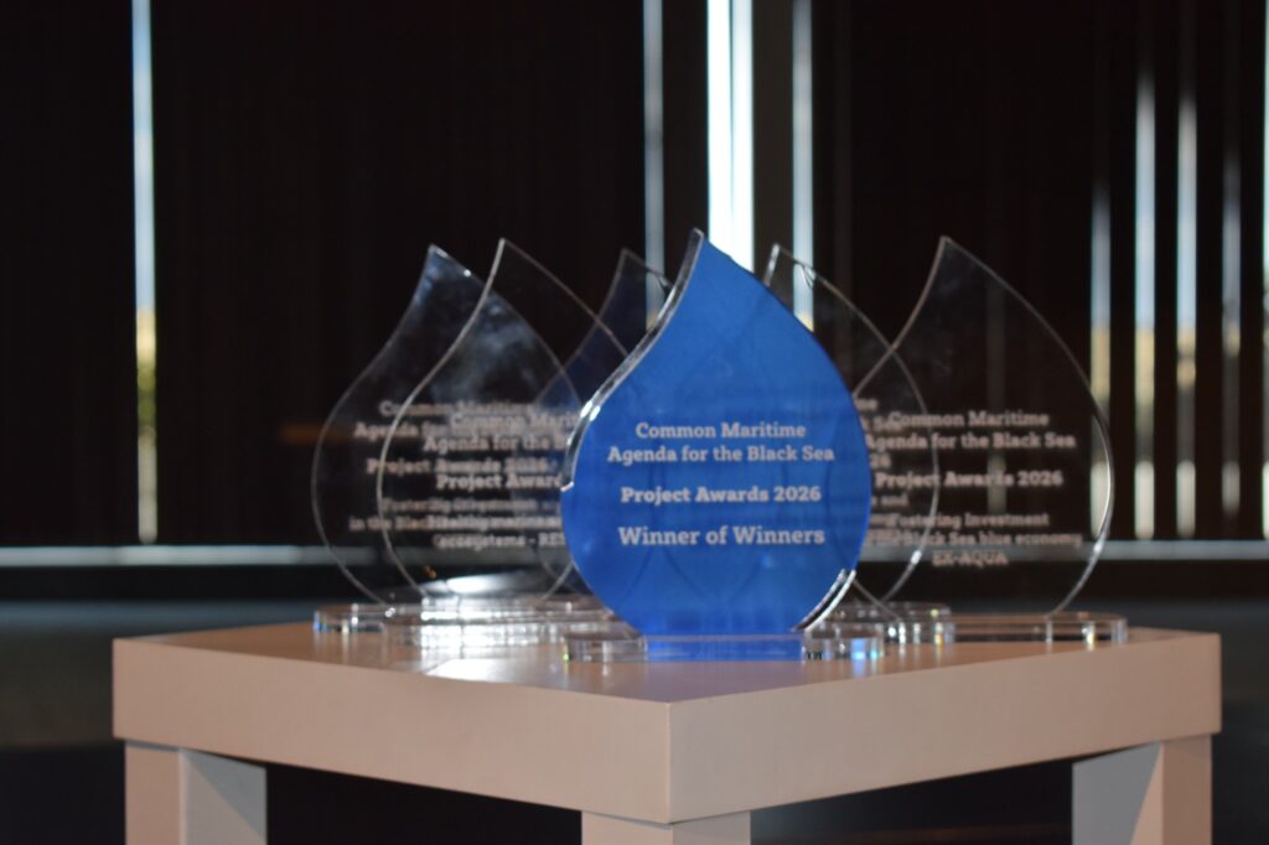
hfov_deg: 26.0
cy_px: 422
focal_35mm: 78
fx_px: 2748
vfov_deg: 17.5
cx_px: 634
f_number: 5.6
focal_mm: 52
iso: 800
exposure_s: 1/125
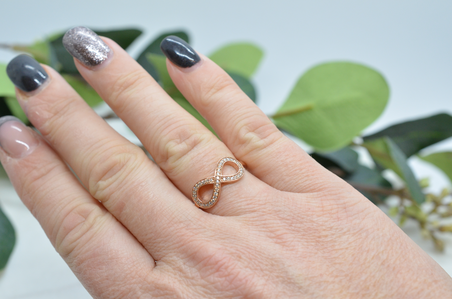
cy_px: 150
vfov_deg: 22.5
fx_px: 752
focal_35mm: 60
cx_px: 226
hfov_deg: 33.5
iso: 1000
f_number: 9
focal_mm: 40
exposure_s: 1/125
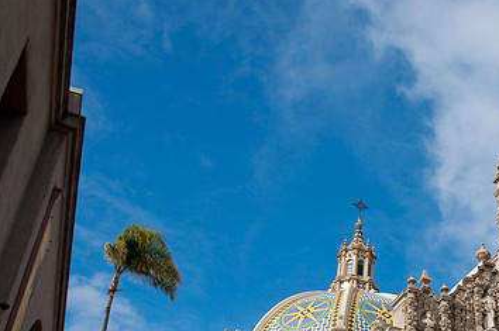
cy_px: 243
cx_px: 406
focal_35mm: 54
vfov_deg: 24.7
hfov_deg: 35.6
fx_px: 747
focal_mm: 22
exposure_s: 1/400
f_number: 10
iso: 200
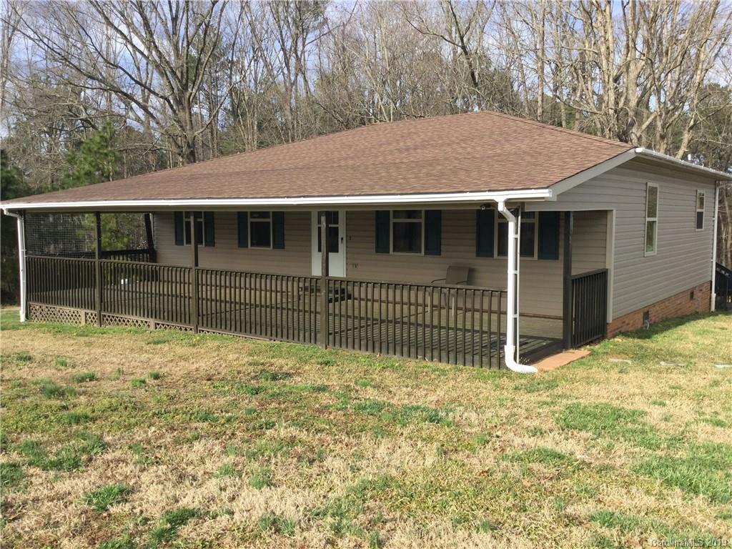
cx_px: 366
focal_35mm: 31
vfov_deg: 45.4
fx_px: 656
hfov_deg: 58.4
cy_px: 274
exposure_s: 1/662
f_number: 2.4
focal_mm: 3.3
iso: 25
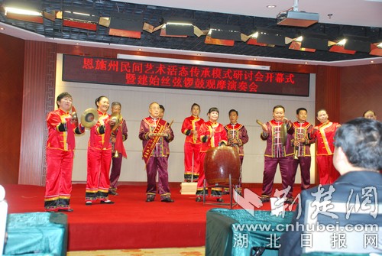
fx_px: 446
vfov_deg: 32.0
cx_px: 191
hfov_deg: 46.3
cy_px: 128
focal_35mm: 42
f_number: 4
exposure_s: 1/60
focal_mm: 28
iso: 640
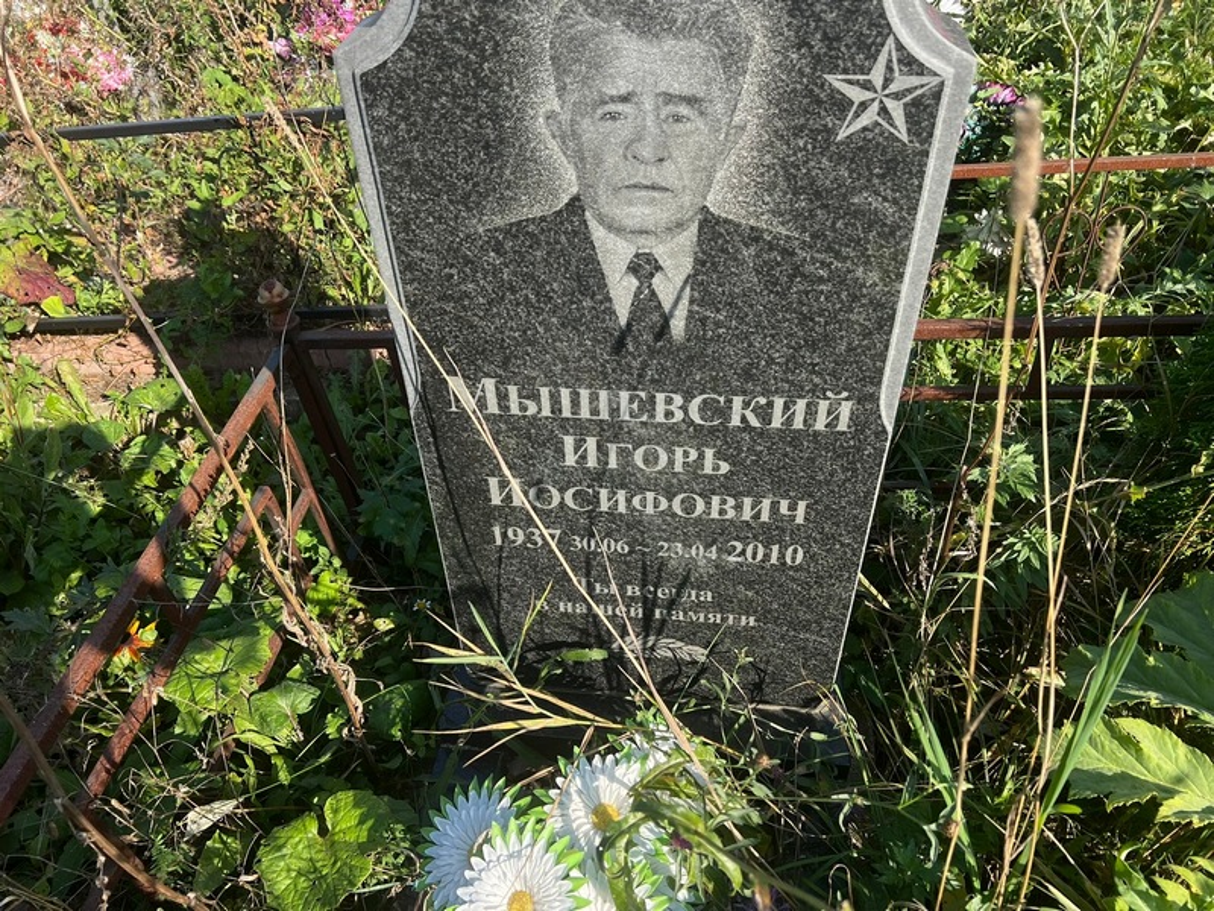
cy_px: 456
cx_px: 607
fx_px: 912
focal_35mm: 26
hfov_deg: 67.3
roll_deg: +9.9
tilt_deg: -39.4
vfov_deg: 53.1
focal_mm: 5.7
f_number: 1.5
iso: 50
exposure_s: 1/1266
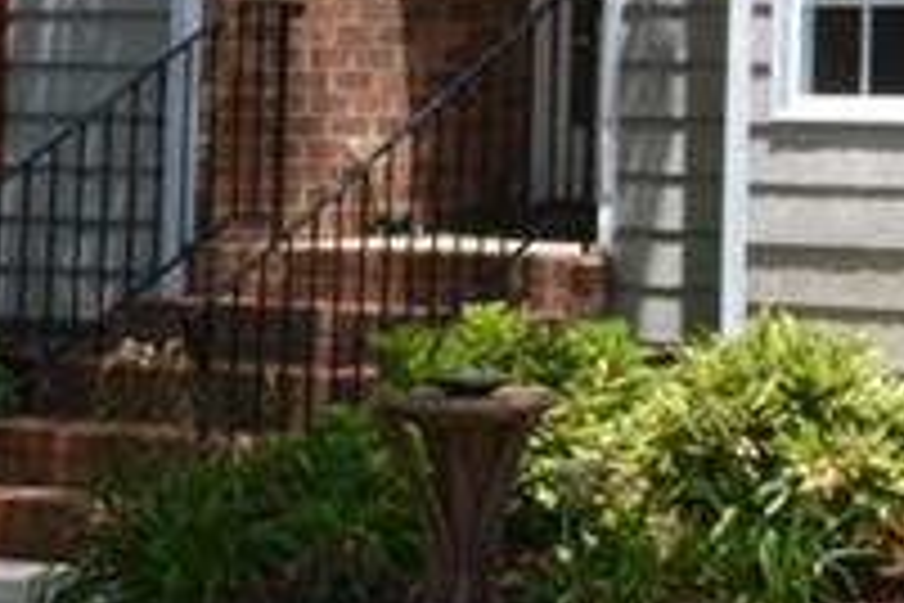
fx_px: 5373
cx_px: 1777
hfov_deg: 9.1
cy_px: -765
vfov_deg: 6.2
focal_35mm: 214
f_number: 29
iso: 320
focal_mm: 28
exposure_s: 1/80
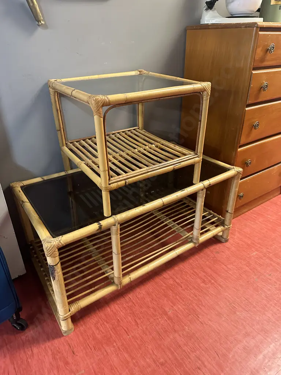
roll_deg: +1.1
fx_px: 260
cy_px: 188
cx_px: 140
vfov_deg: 71.6
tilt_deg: -29.3
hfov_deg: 56.8
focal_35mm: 24
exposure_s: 1/50
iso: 640
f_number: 1.78
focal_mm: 6.86
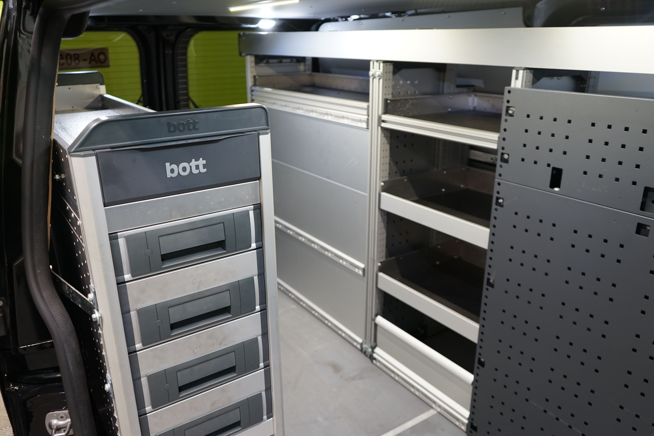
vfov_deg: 46.4
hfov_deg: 65.5
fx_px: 509
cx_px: 327
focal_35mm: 28
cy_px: 218
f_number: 3.5
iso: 640
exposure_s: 1/30
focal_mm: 28
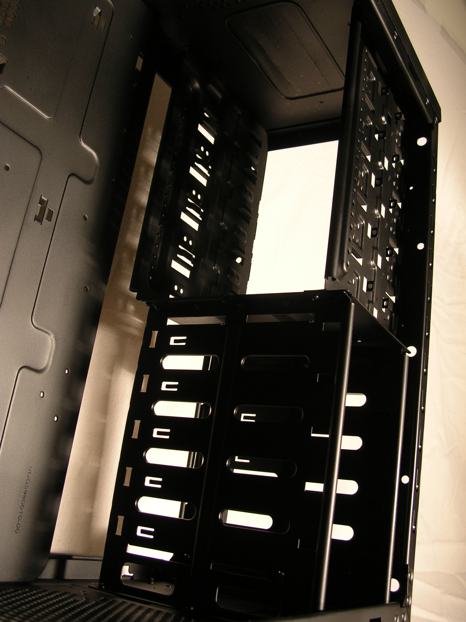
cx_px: 233
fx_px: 647
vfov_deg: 51.4
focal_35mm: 36
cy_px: 311
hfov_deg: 39.6
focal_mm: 6
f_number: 2.7
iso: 50
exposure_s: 1/34
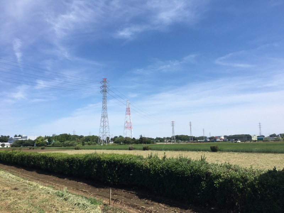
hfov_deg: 61.7
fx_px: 238
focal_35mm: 29
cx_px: 142
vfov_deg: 48.2
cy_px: 106
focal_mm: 4.15
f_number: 2.2
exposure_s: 1/1923
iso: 25
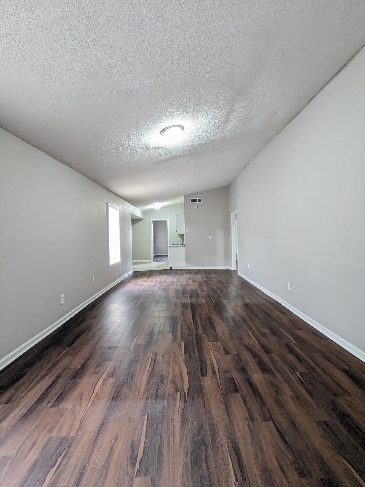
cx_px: 182
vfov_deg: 94.5
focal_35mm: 16
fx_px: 225
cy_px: 244
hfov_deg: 78.1
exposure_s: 1/60
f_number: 2.2
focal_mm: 2.35
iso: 698
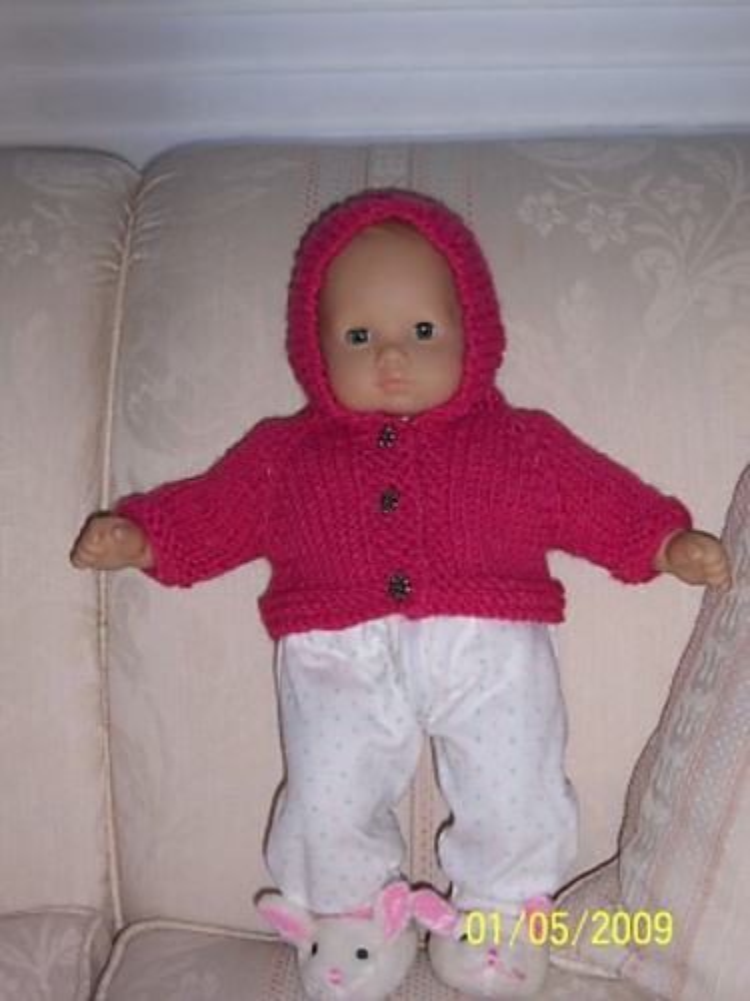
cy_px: 500
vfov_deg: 29.4
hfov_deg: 22.3
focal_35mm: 66
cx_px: 375
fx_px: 1907
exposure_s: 1/60
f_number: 4
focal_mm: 11
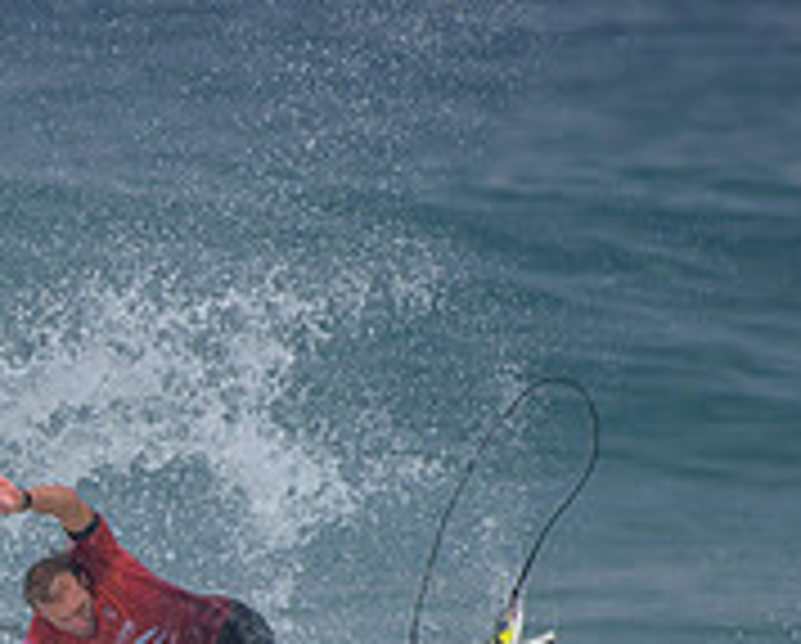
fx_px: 36259
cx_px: -40
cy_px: 655
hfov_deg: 1.3
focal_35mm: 1527
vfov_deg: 1.0
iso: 180
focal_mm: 500
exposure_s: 1/2000
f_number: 5.6
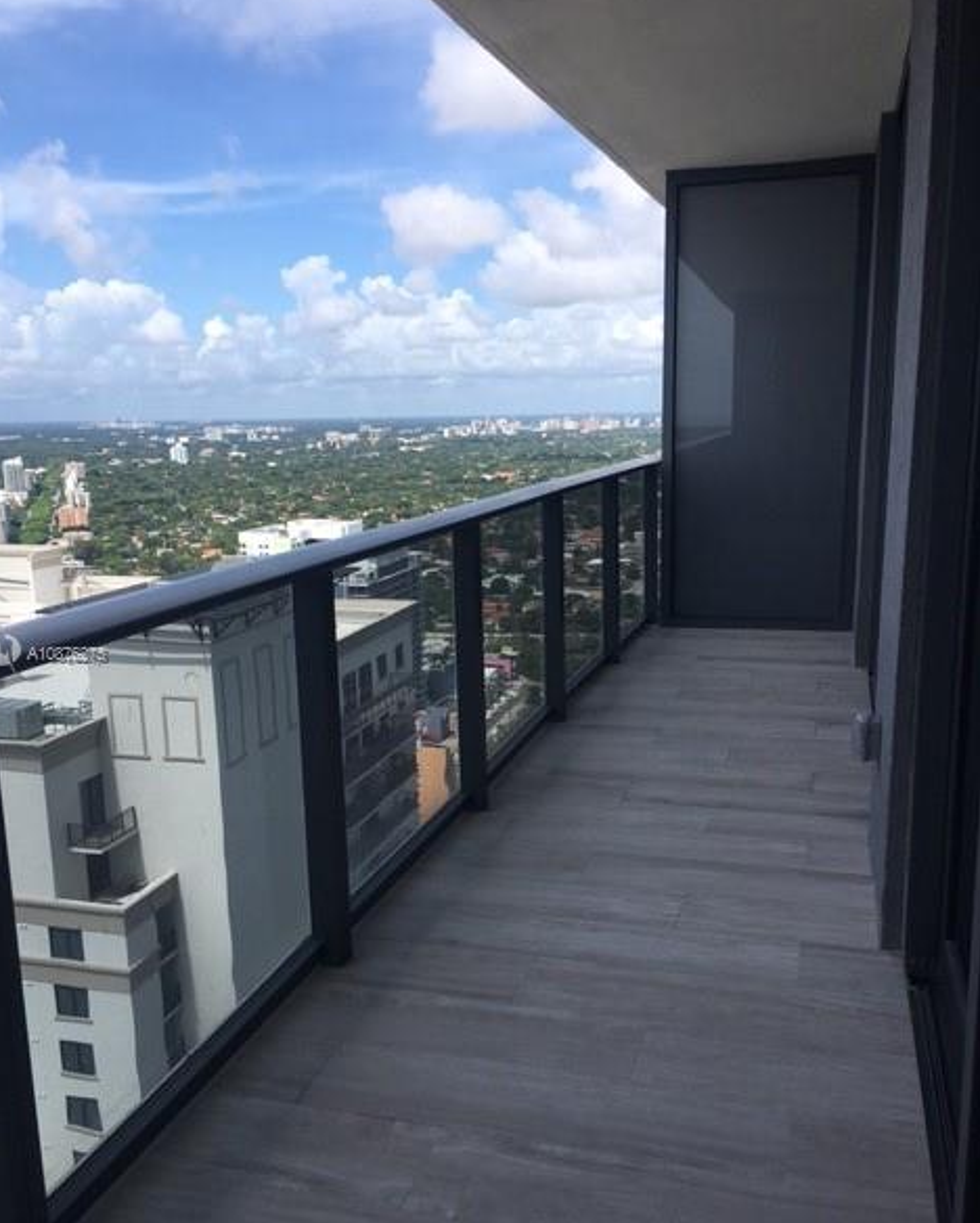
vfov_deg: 57.1
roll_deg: +0.6
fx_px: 1123
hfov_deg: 47.2
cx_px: 480
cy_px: 655
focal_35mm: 31
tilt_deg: -11.0
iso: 25
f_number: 2.2
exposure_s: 1/1637
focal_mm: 4.15
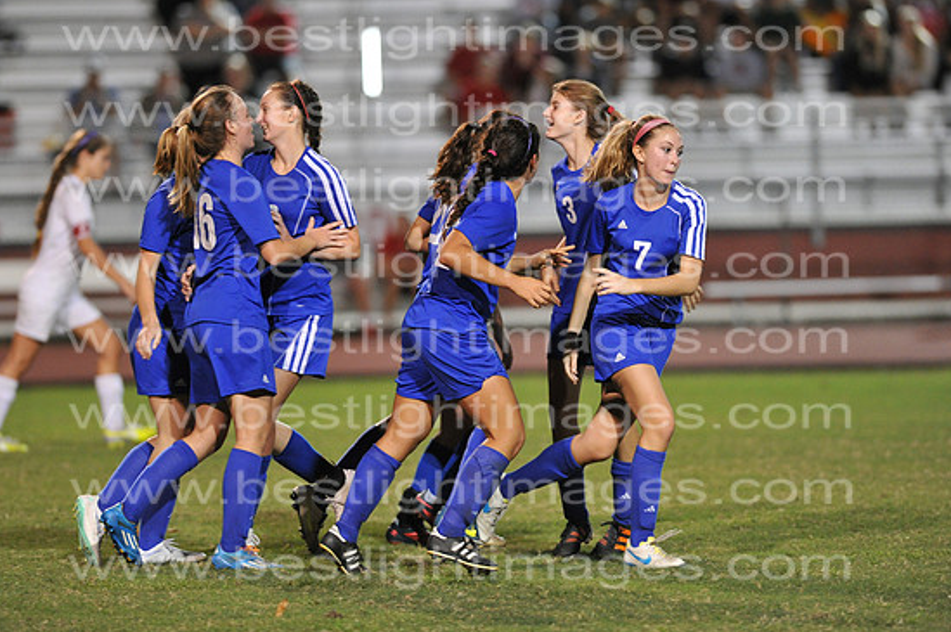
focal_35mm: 317
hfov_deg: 6.5
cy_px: 303
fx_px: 8366
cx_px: 461
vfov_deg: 4.3
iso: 5000
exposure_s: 1/400
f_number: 3.2
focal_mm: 300
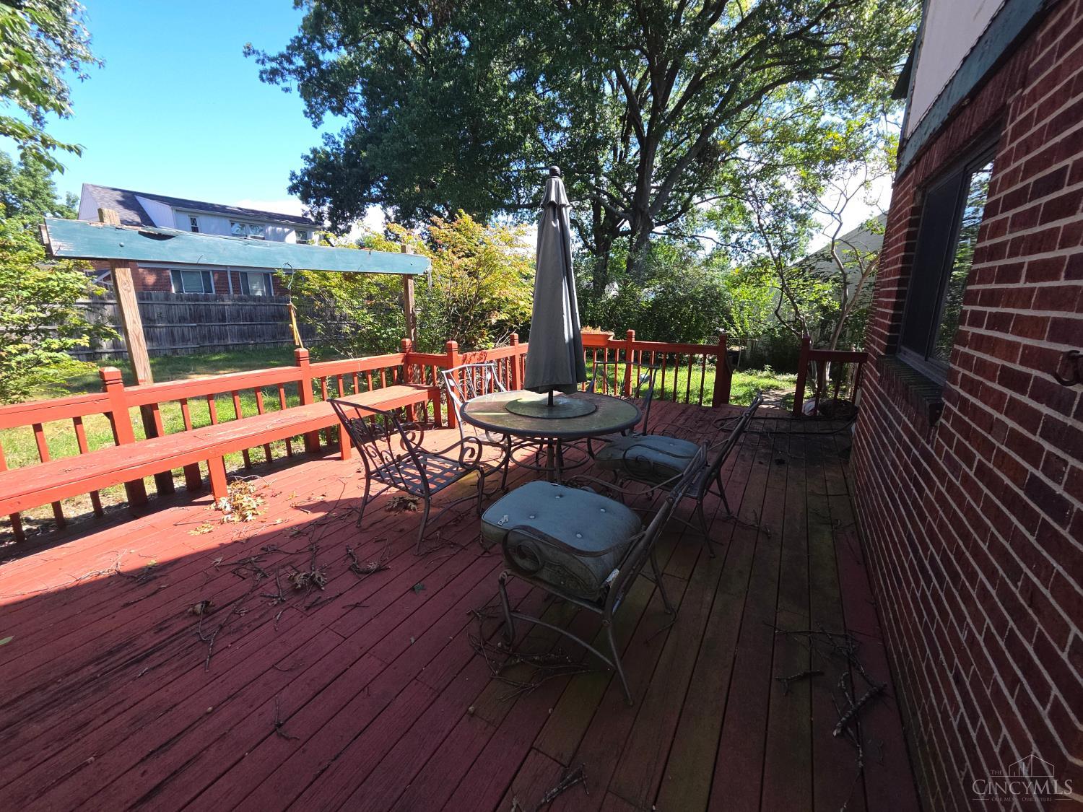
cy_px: 406
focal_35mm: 13
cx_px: 542
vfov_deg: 89.9
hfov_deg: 106.2
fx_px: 407
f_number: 2.2
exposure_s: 1/387
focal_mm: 2.2
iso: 50
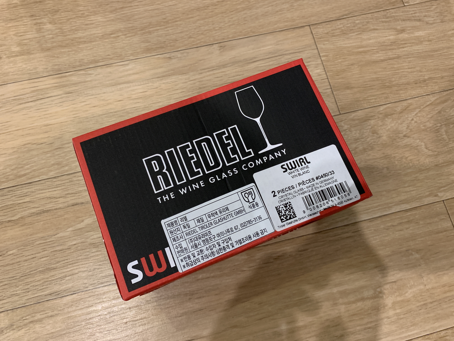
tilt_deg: -76.4
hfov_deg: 67.3
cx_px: 227
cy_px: 170
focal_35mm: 26
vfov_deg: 53.1
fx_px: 341
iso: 400
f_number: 1.8
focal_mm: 4.25
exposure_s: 1/43
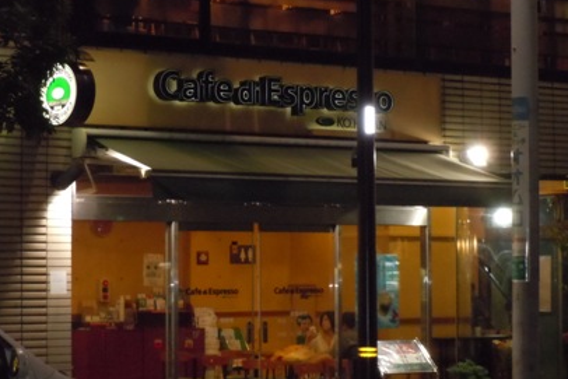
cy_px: 192
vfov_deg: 11.7
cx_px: 311
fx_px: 1847
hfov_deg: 17.5
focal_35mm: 117
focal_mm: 18.3
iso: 1000
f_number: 5.4
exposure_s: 1/50
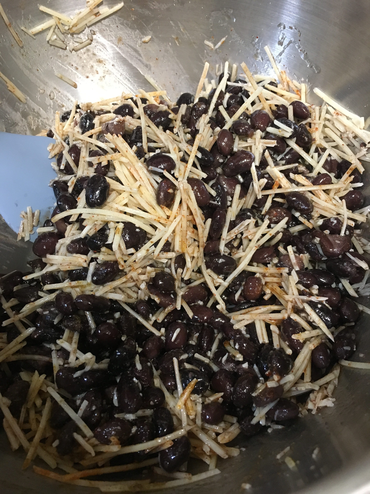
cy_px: 247
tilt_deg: -58.5
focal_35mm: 29
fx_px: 413
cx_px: 185
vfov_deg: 61.7
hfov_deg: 48.2
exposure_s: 1/30
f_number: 2.2
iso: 200
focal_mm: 4.15
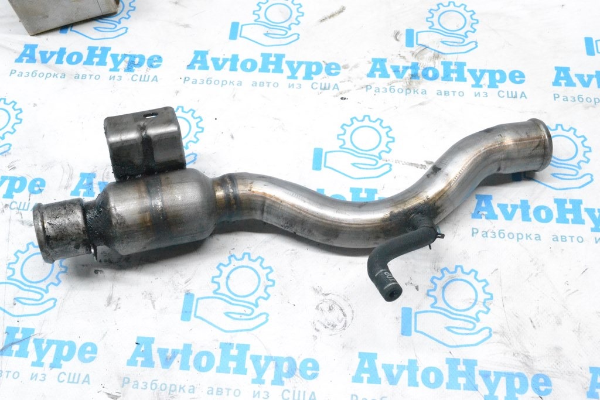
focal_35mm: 42
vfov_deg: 31.9
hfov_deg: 46.4
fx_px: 700
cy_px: 200
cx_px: 300
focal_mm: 28
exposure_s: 1/160
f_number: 9
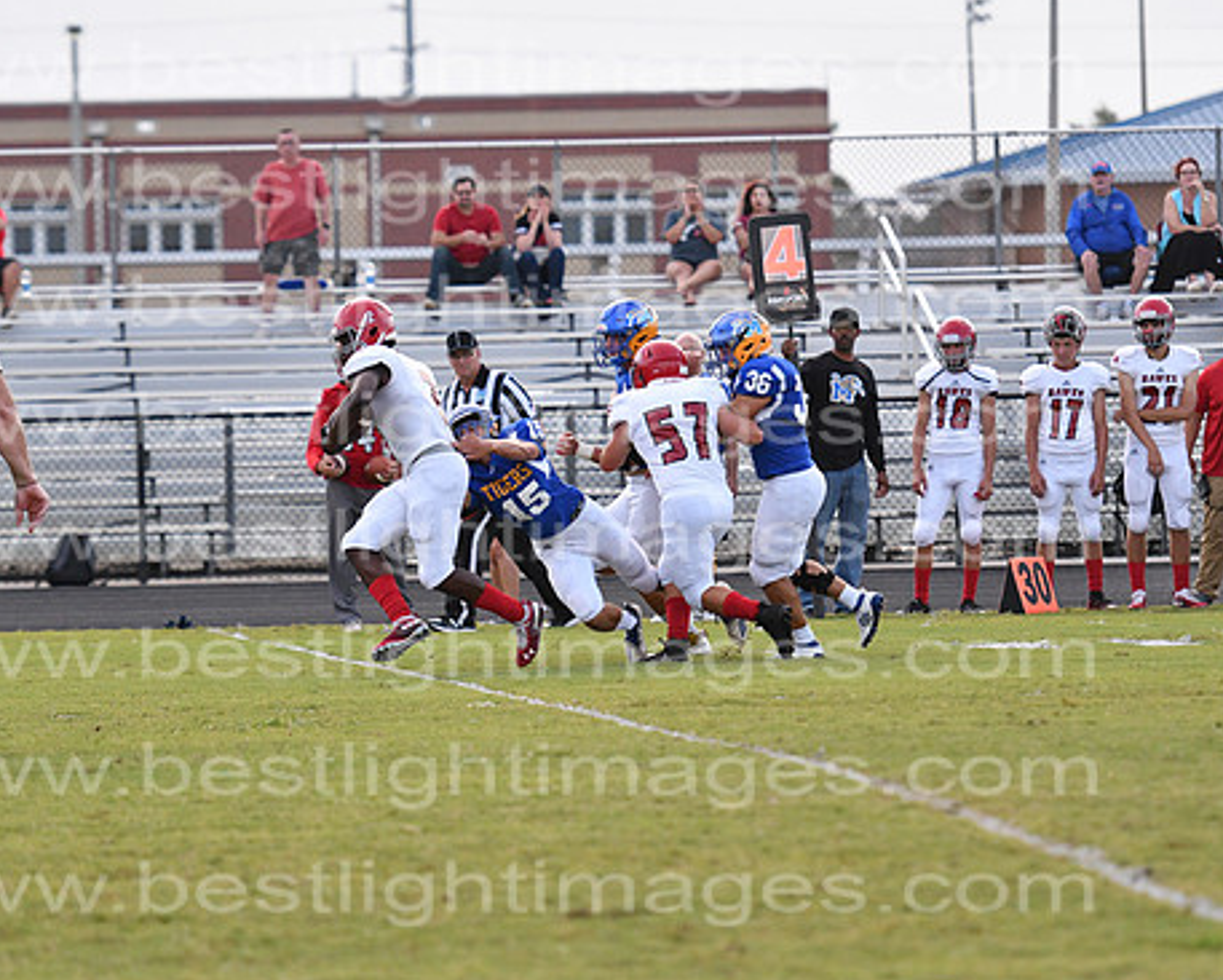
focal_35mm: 250
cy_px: 483
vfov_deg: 6.2
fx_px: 9053
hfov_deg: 7.7
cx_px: 490
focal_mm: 140
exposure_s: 1/1600
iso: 1600
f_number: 3.2
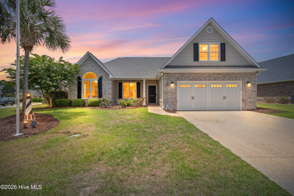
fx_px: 122
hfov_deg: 100.4
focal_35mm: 15
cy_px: 98
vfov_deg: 77.3
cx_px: 147
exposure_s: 1/320
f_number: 9
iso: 100
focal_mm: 10
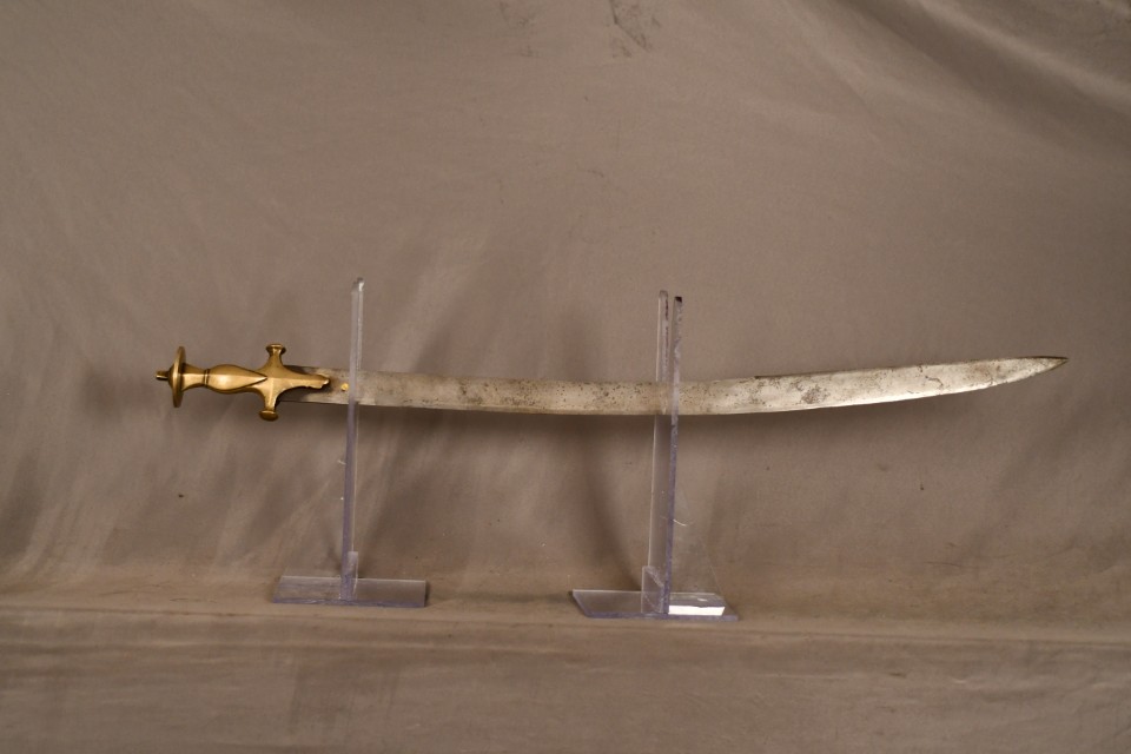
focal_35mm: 90
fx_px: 2827
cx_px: 566
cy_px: 377
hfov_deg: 22.6
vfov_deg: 15.2
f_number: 2.8
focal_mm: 60
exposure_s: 1/250
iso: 1100
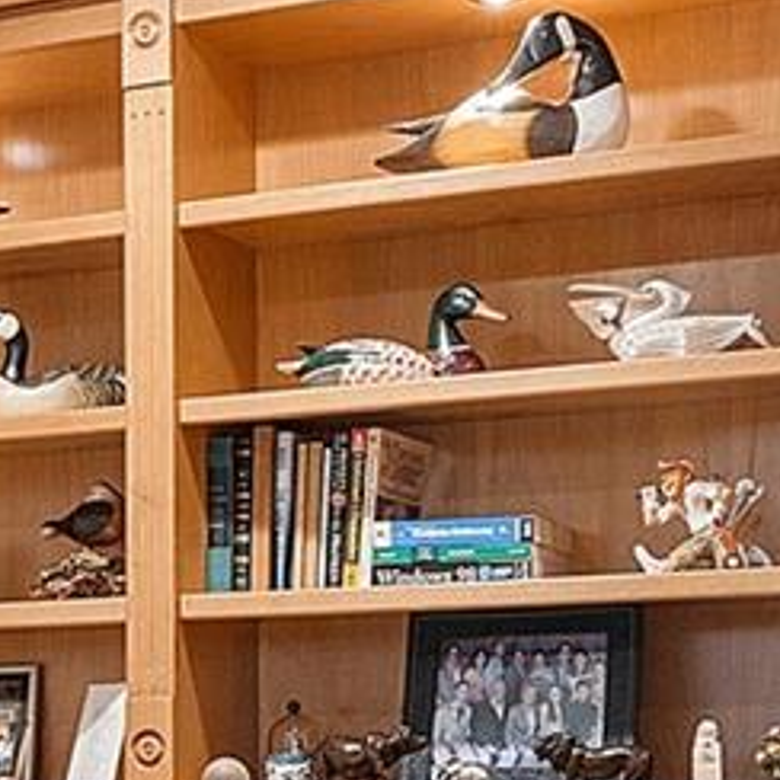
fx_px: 2728
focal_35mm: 107
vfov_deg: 15.9
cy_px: 839
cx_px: -32
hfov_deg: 15.9
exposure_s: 1/1.67
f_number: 11
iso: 160
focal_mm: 10
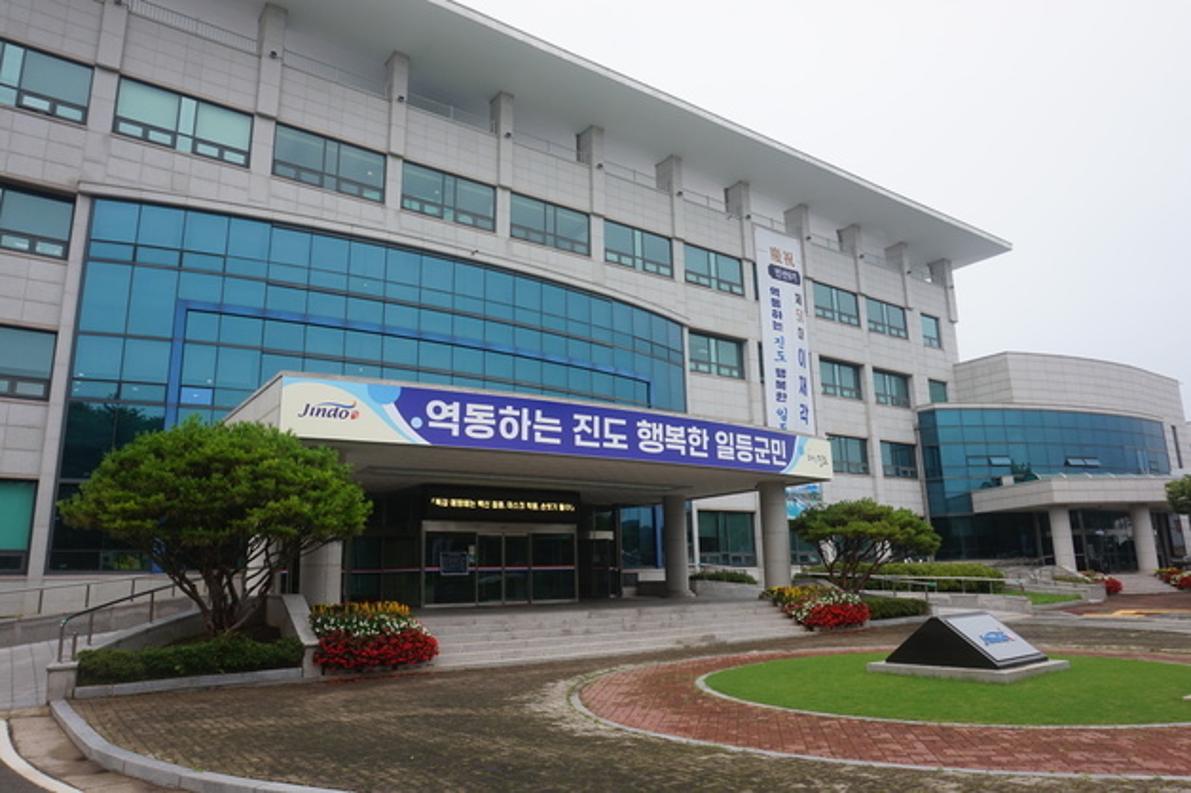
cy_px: 396
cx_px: 596
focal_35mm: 24
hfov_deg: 73.8
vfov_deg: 53.1
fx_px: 794
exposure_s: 1/80
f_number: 11
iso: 100
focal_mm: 16
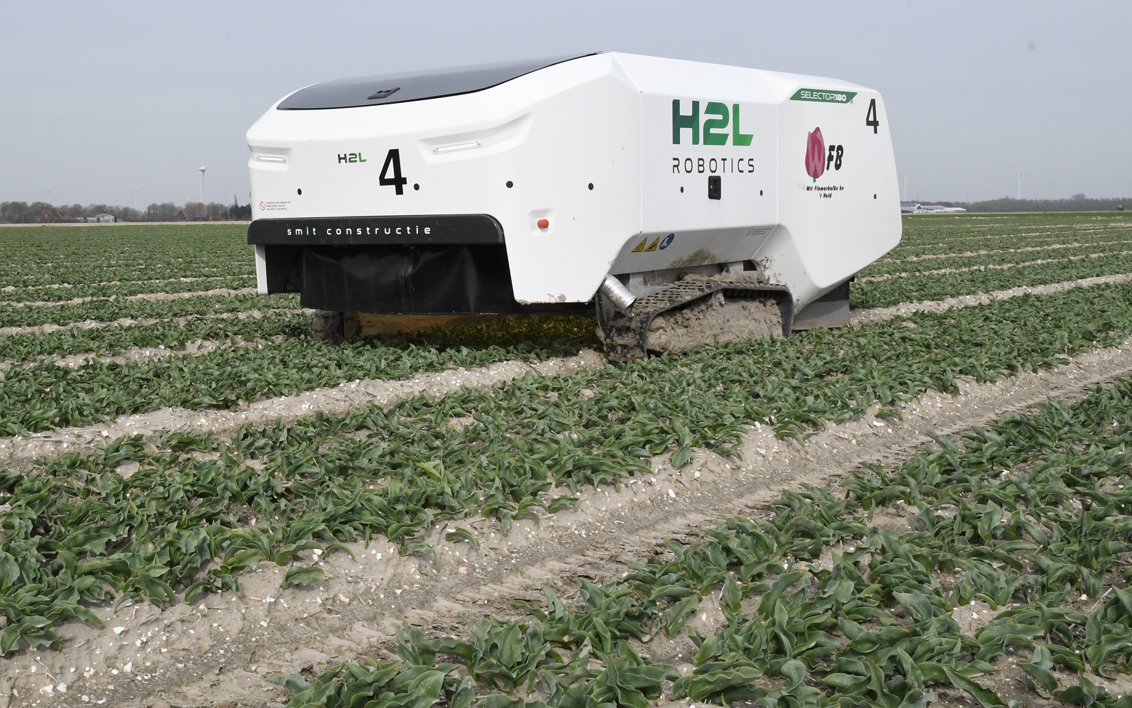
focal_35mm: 46
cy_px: 282
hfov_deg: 43.2
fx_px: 1419
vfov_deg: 27.9
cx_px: 446
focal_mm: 24
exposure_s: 1/1000
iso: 1600
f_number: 16
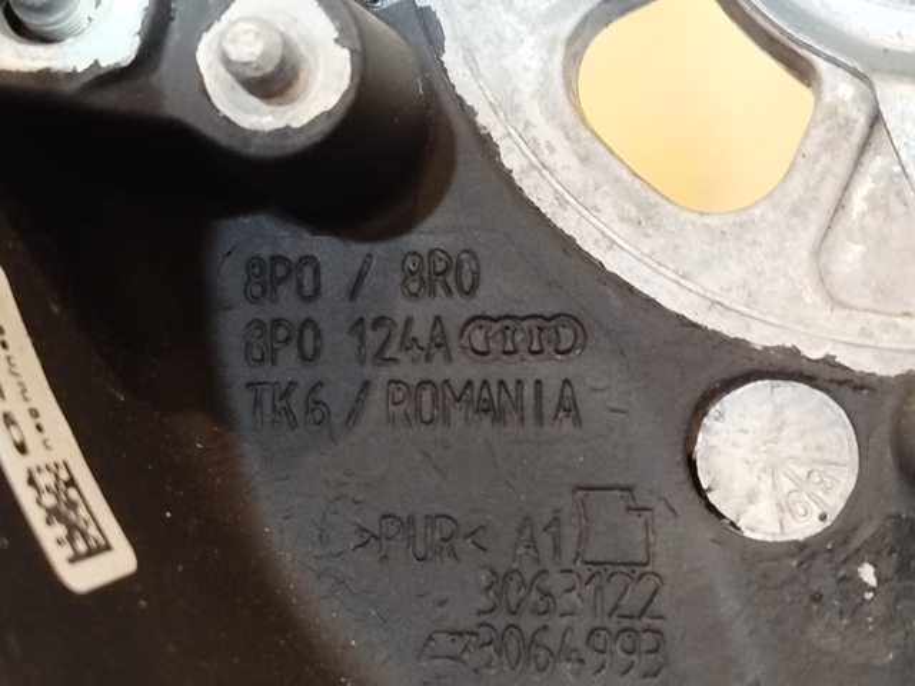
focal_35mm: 72
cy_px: 343
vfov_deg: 20.4
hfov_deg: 27.0
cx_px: 458
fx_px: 1903
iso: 500
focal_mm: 5.31
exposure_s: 1/17
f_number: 1.7
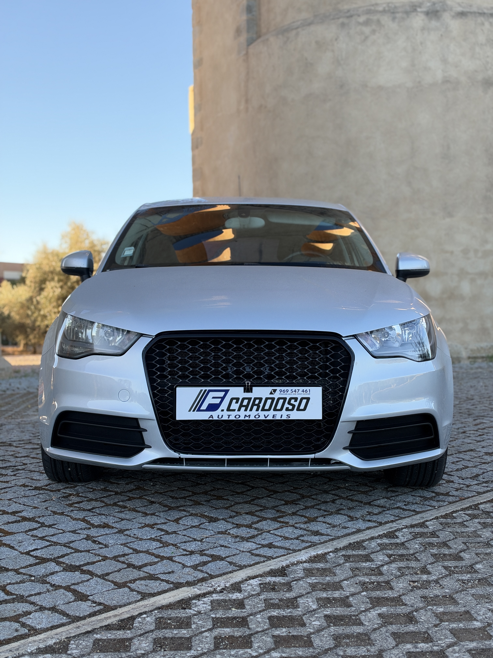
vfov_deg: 39.7
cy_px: 329
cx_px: 246
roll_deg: +1.9
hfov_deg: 30.3
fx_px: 911
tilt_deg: -0.6
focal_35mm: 48
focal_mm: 6.93
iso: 100
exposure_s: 1/649
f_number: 1.8
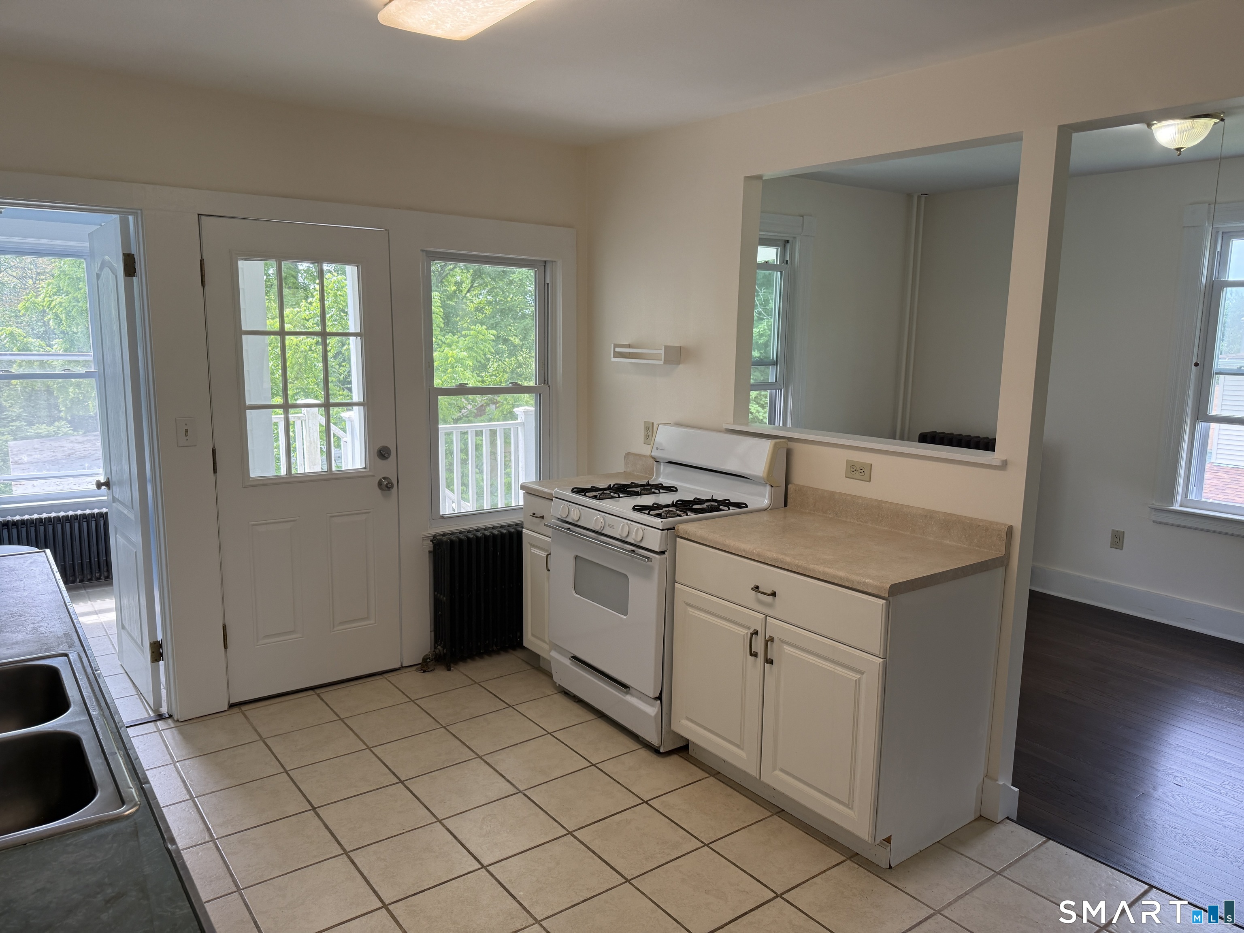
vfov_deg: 56.8
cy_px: 466
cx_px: 622
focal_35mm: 24
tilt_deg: -8.5
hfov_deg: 71.6
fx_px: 862
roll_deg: -0.9
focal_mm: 6.76
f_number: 1.78
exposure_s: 1/240
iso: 125
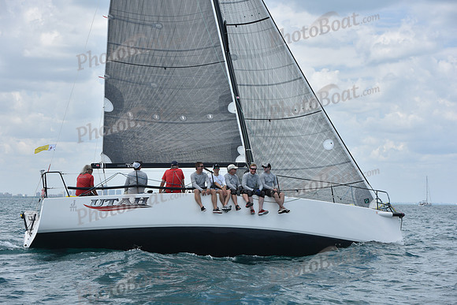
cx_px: 228
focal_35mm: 102
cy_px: 152
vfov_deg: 13.4
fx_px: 1295
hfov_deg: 20.0
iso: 250
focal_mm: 102
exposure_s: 1/1250
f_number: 7.1
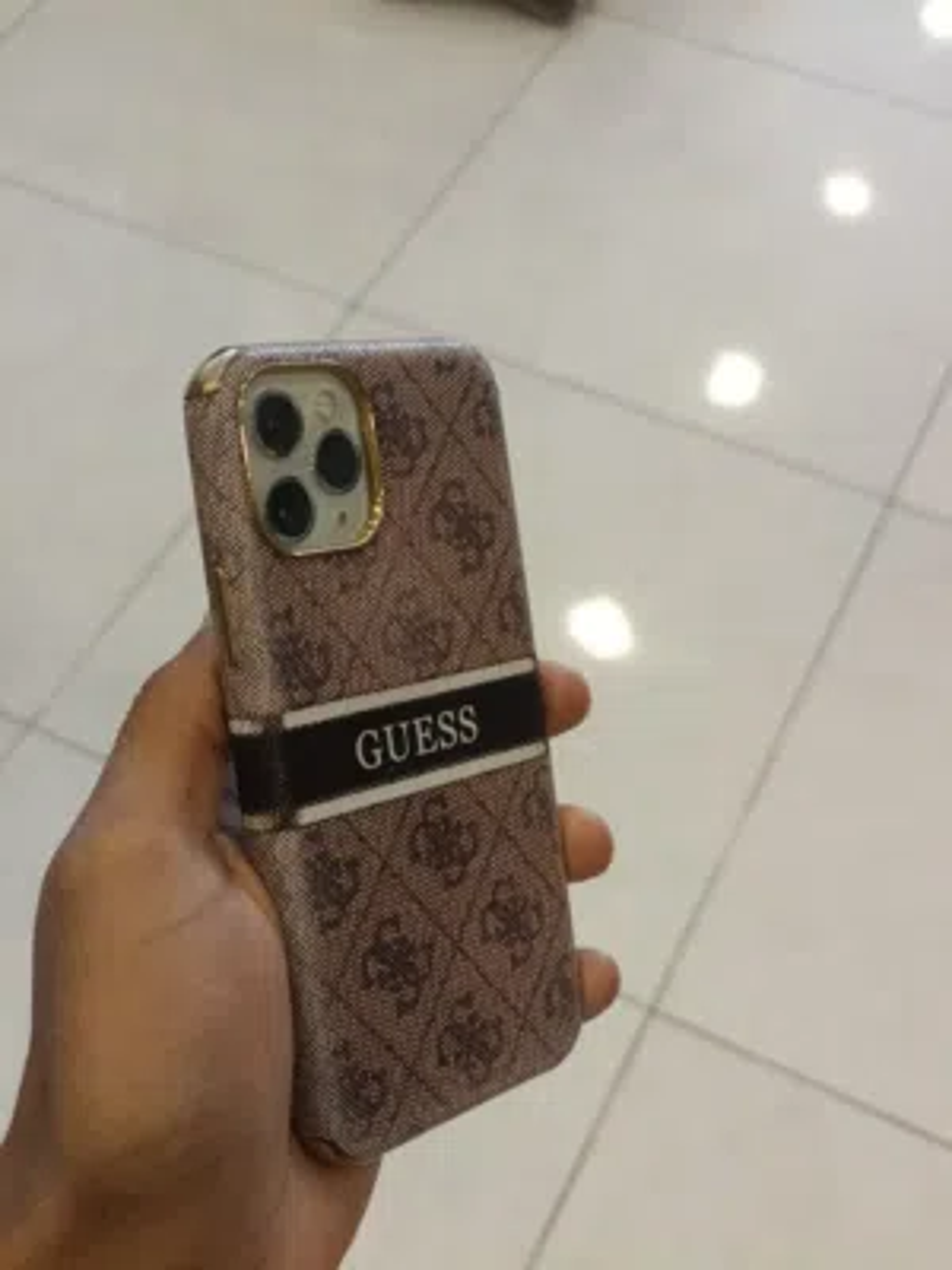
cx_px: 476
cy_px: 635
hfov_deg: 30.9
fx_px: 1723
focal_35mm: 47
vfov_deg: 40.4
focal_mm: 7.08
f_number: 1.4
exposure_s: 1/50
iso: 250
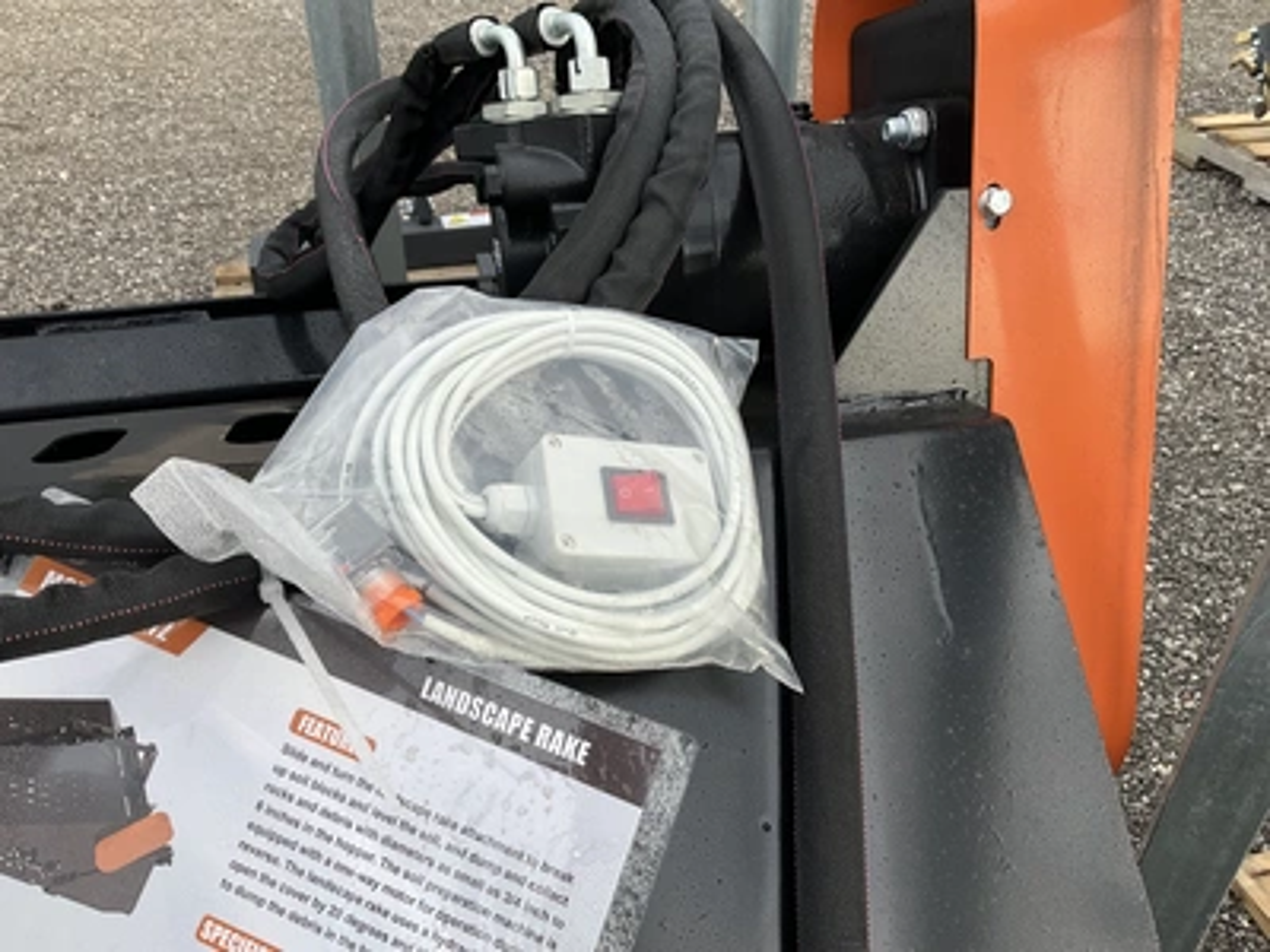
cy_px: 476
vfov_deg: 48.2
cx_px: 635
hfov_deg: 61.7
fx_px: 1064
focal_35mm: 29
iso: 25
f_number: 1.8
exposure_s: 1/446
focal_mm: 3
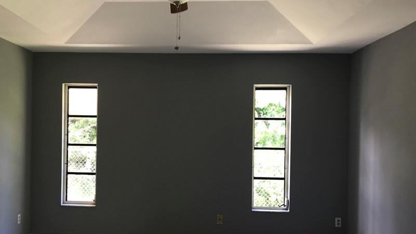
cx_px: 166
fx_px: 430
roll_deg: -1.2
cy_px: 136
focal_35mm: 39
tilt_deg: -1.6
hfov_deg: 51.3
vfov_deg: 30.4
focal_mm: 3.99
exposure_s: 1/30
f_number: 1.8
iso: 32
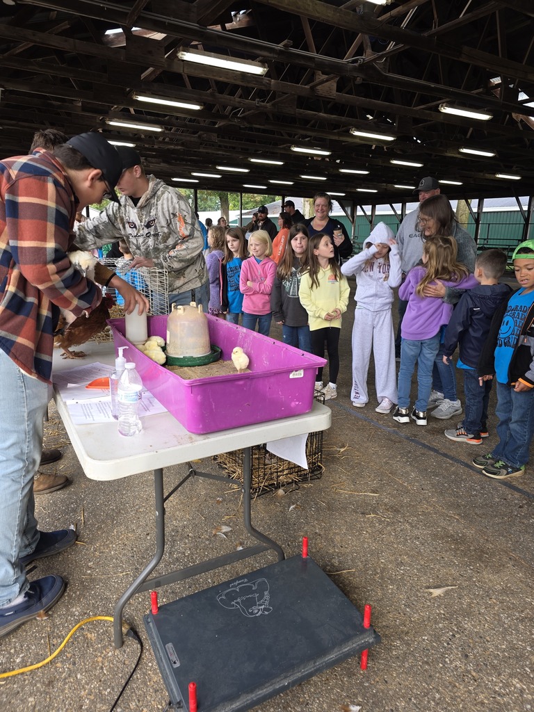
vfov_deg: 73.9
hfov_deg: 58.9
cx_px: 267
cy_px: 356
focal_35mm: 23
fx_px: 473
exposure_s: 1/60
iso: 16
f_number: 1.7
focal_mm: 6.3
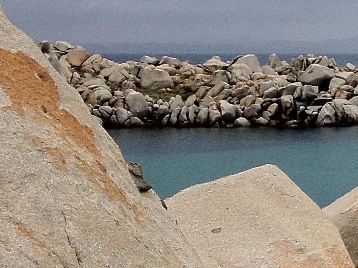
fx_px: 1592
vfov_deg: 9.6
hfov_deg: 11.4
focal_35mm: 154
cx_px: 752
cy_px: 76
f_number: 2.4
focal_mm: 4.28
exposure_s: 1/849
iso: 64
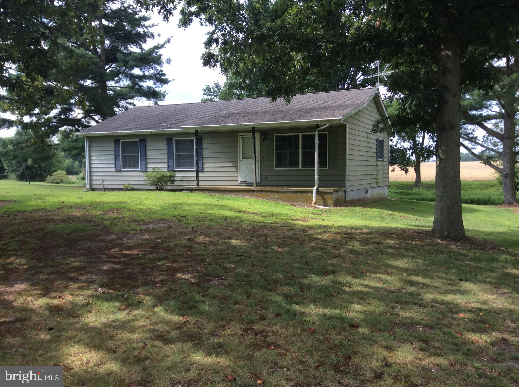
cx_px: 260
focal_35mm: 32
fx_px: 479
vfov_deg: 44.0
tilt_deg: -7.0
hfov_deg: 56.9
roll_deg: +0.8
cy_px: 194
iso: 32
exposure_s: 1/433
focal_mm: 3.3
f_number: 2.4
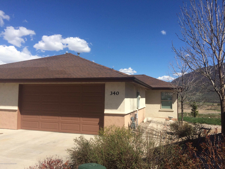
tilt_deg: +5.2
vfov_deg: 48.2
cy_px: 84
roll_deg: -0.6
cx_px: 112
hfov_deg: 61.7
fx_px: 188
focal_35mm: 29
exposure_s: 1/2933
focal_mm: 4.15
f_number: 2.2
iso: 32
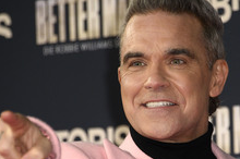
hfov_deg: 4.0
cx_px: 163
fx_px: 3415
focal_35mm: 513
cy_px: 136
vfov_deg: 2.7
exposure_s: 1/250
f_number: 5.6
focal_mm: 250
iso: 1000
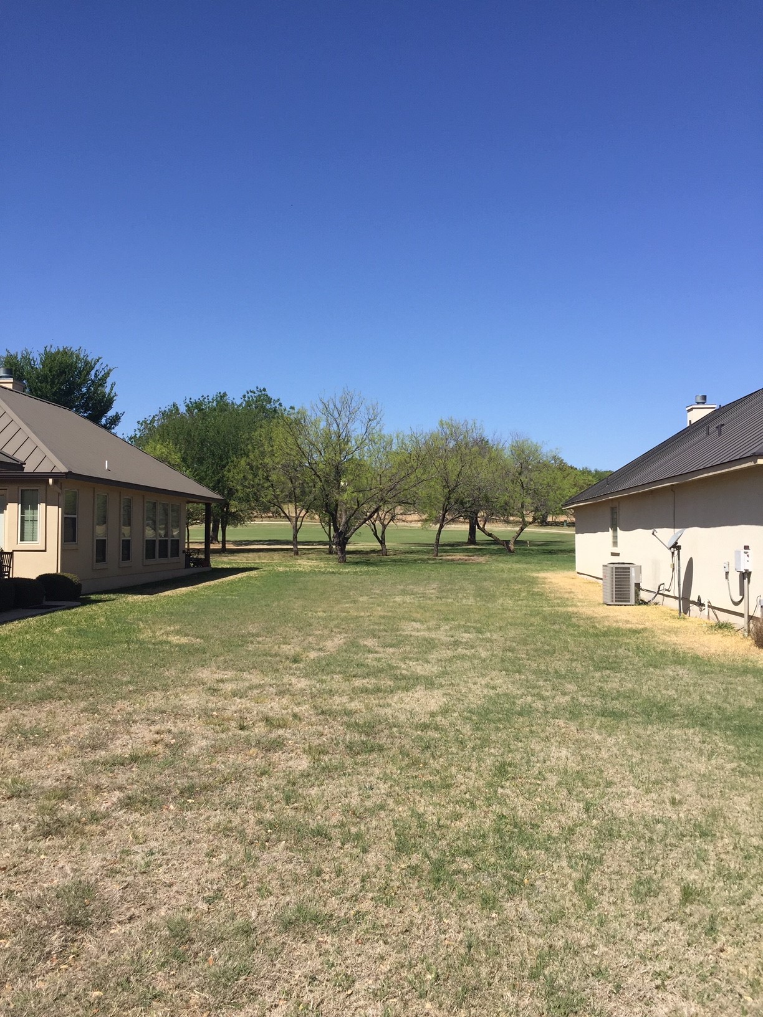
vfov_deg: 61.7
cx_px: 382
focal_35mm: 29
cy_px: 508
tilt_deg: +3.5
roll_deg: +0.9
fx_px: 852
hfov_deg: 48.2
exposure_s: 1/2083
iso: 32
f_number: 2.2
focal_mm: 4.15
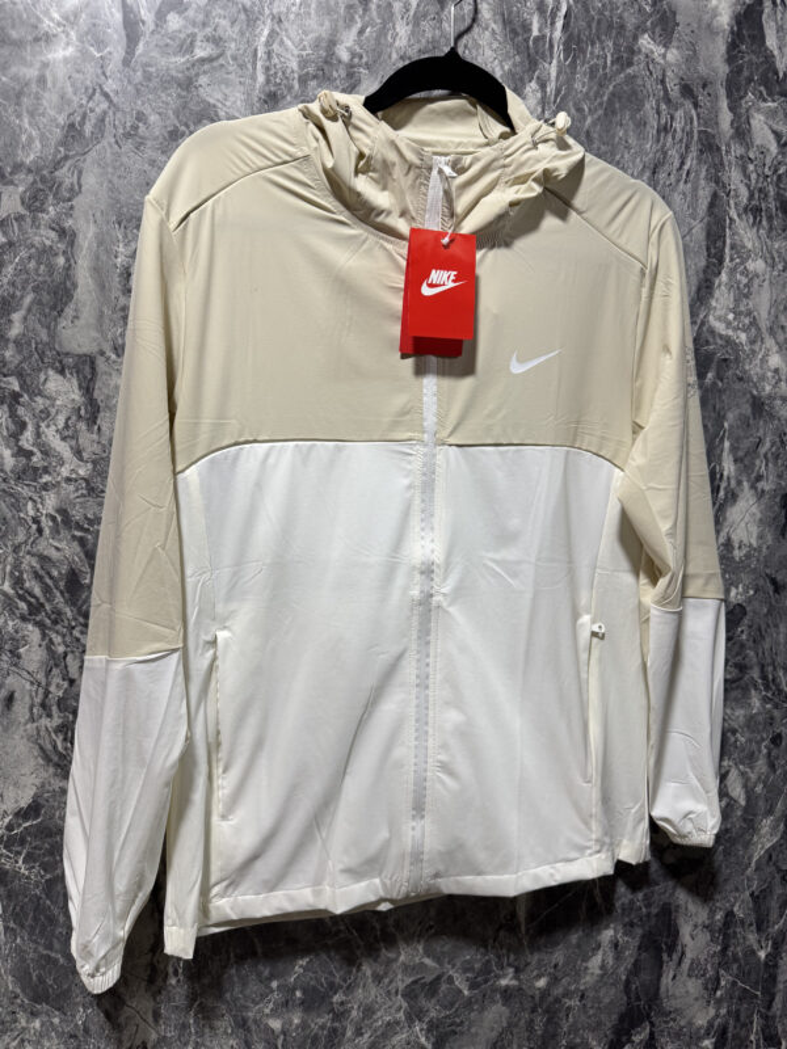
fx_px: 728
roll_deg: -1.5
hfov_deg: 56.8
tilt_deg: -8.8
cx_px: 394
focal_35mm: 24
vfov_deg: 71.6
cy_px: 524
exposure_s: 1/60
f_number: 1.78
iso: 200
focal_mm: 6.76
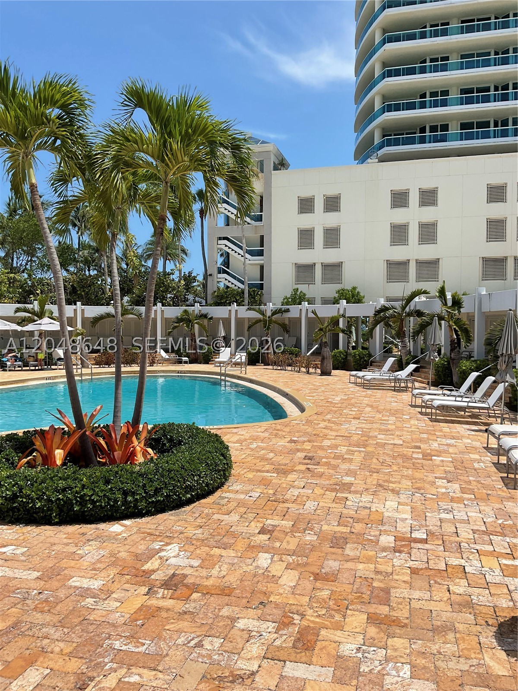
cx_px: 259
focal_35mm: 29
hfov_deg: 48.2
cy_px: 346
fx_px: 579
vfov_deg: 61.7
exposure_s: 1/3125
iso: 16
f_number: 1.8
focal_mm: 3
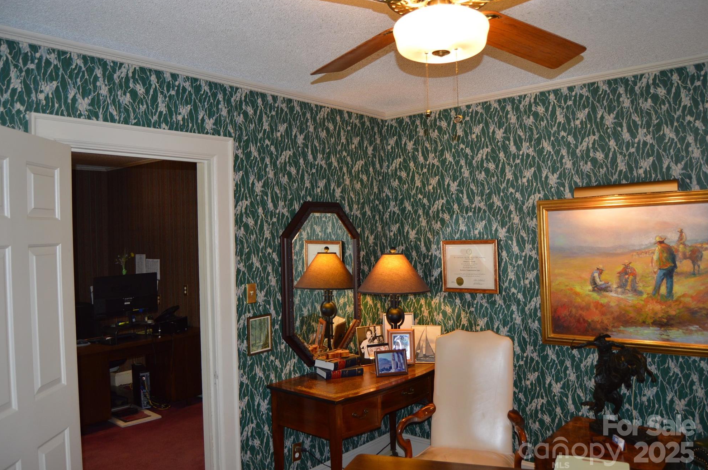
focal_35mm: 28
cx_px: 354
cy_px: 238
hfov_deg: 65.5
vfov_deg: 46.3
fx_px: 550
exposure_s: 1/60
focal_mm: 18
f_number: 4
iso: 400
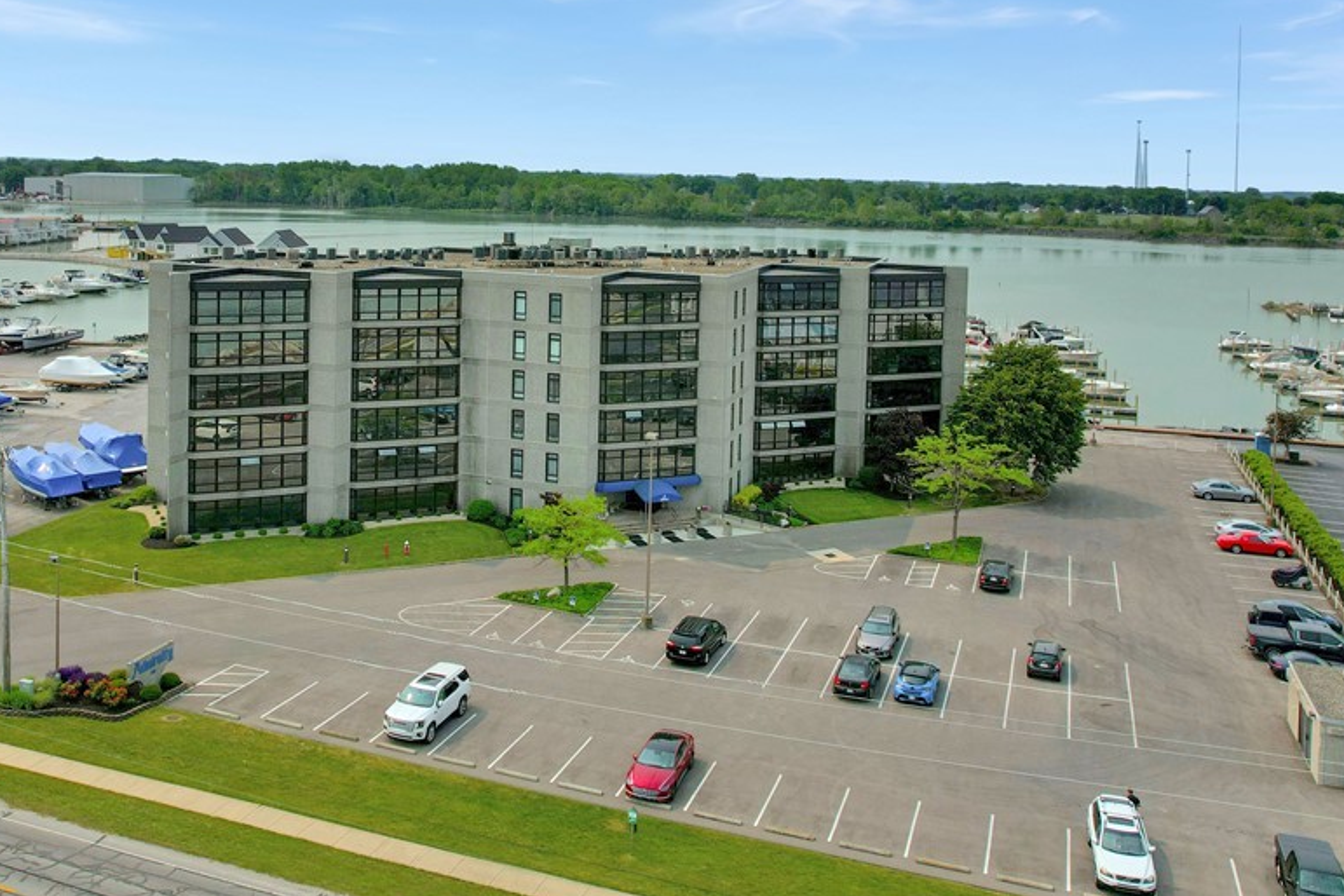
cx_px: 561
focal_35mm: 31
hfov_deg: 59.9
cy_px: 300
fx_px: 1157
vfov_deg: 41.8
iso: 110
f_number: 2.8
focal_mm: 8.38
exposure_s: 1/1000
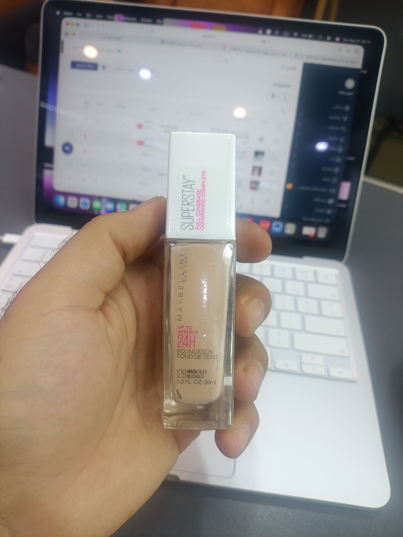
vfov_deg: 69.4
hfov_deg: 54.9
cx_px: 202
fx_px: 388
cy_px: 268
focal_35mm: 25
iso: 200
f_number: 1.7
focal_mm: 4.71
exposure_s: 1/50
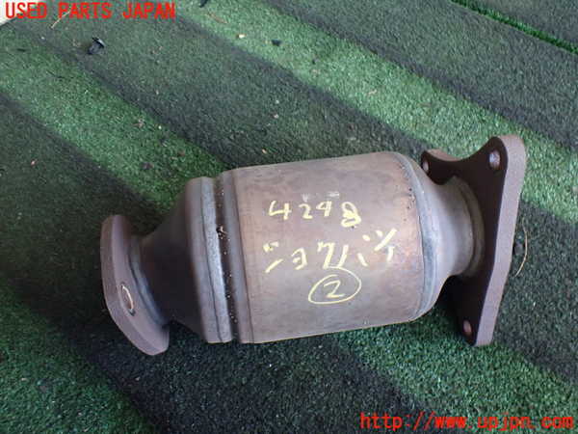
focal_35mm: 30
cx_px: 289
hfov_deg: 60.0
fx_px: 501
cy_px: 217
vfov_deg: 46.8
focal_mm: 5.4
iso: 640
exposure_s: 1/125
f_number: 2.3
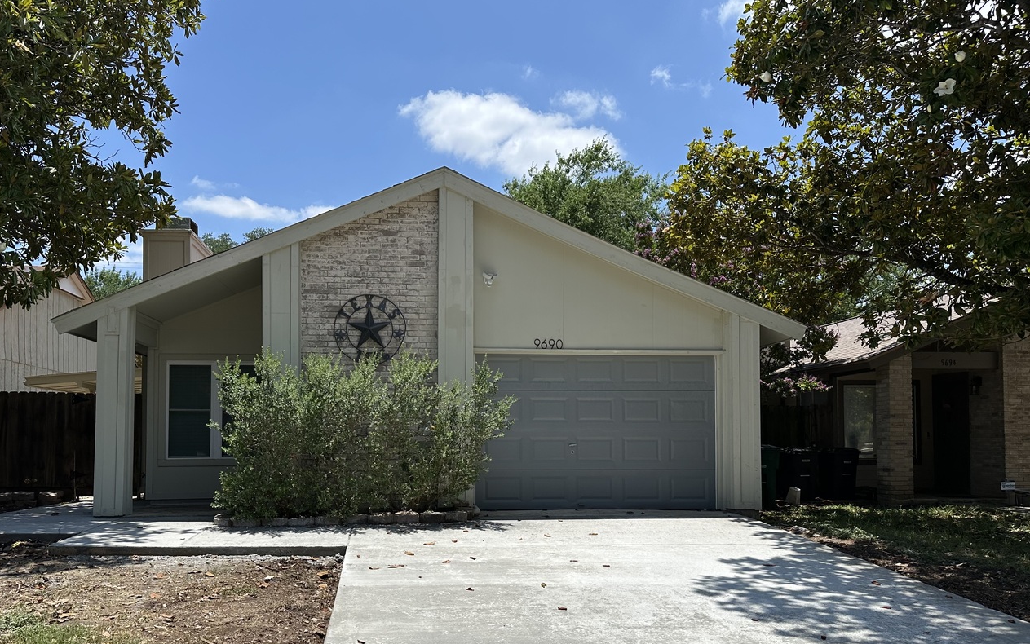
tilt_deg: +1.2
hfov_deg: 64.5
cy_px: 416
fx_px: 814
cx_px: 475
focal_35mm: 29
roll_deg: -0.7
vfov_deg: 42.7
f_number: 1.78
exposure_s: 1/6623
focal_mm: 6.86
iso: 80
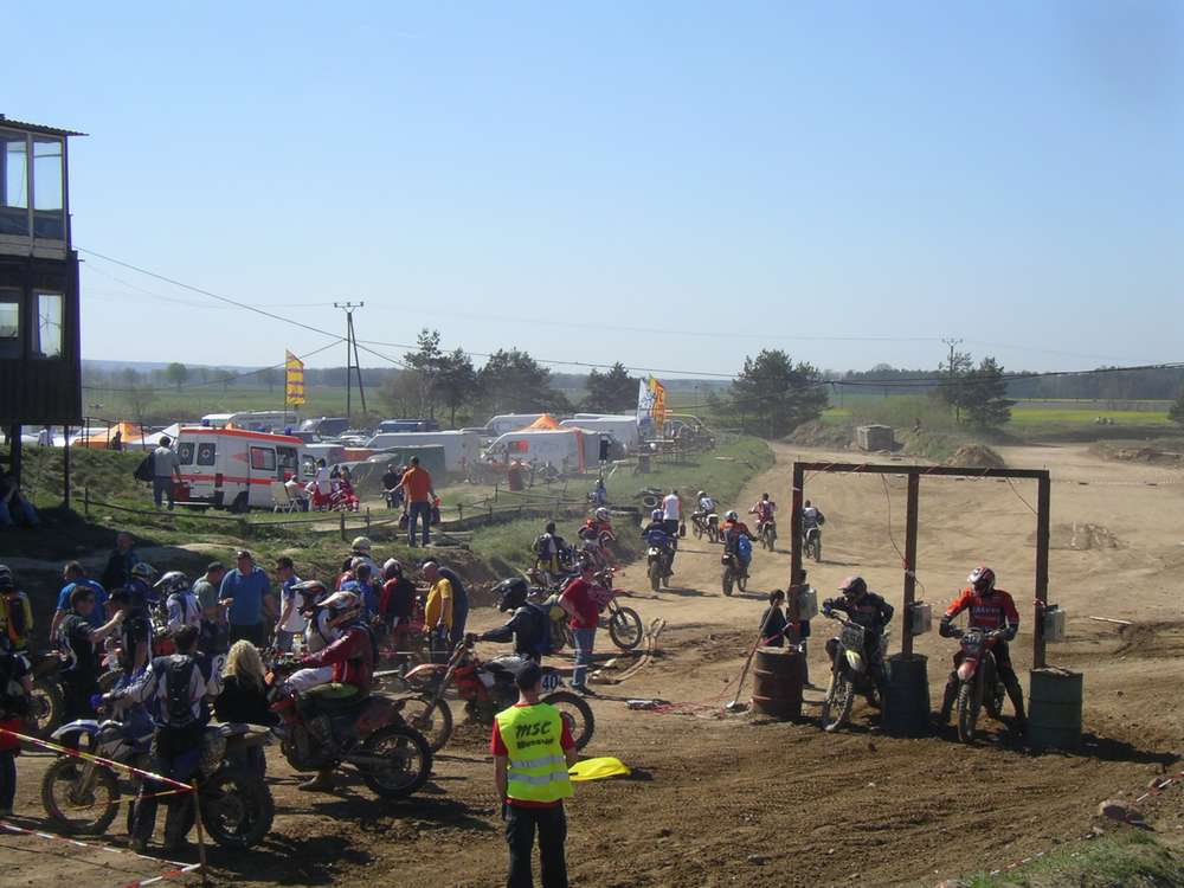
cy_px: 444
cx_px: 592
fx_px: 1950
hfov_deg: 33.8
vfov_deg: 25.7
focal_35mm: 57
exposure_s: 1/160
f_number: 7.9
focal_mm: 8.9
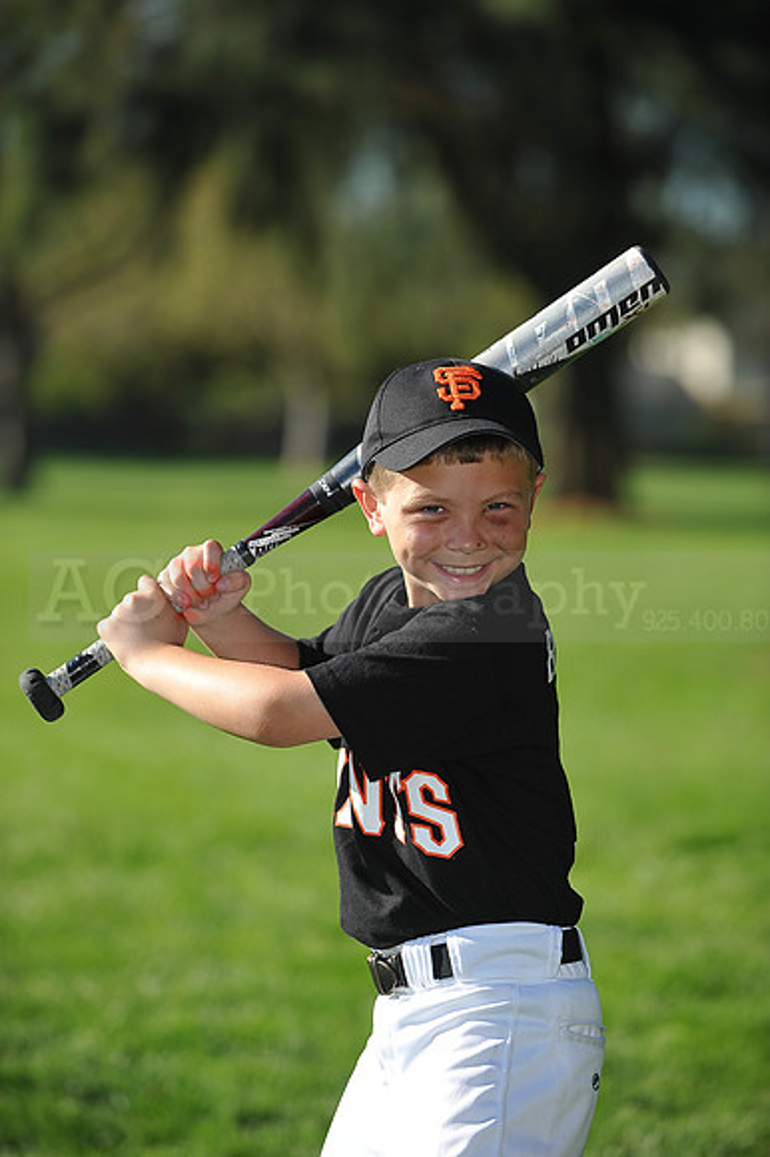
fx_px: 4978
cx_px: 385
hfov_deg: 8.8
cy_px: 578
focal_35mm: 155
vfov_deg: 13.3
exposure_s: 1/1600
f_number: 4
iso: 200
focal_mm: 155
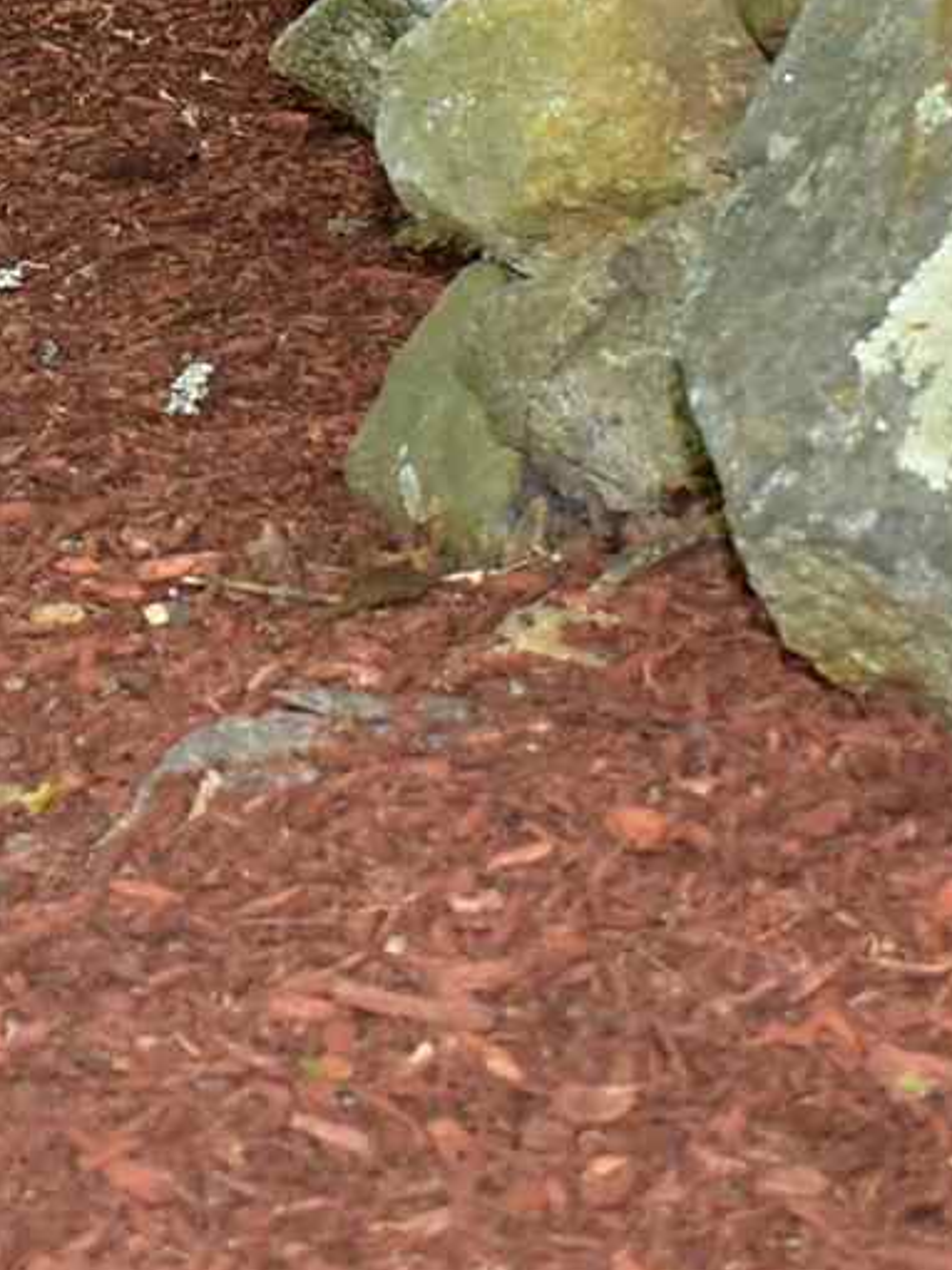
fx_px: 5723
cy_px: -856
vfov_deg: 11.9
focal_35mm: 156
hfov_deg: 8.9
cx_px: -964
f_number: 4.5
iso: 220
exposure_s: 1/100
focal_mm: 18
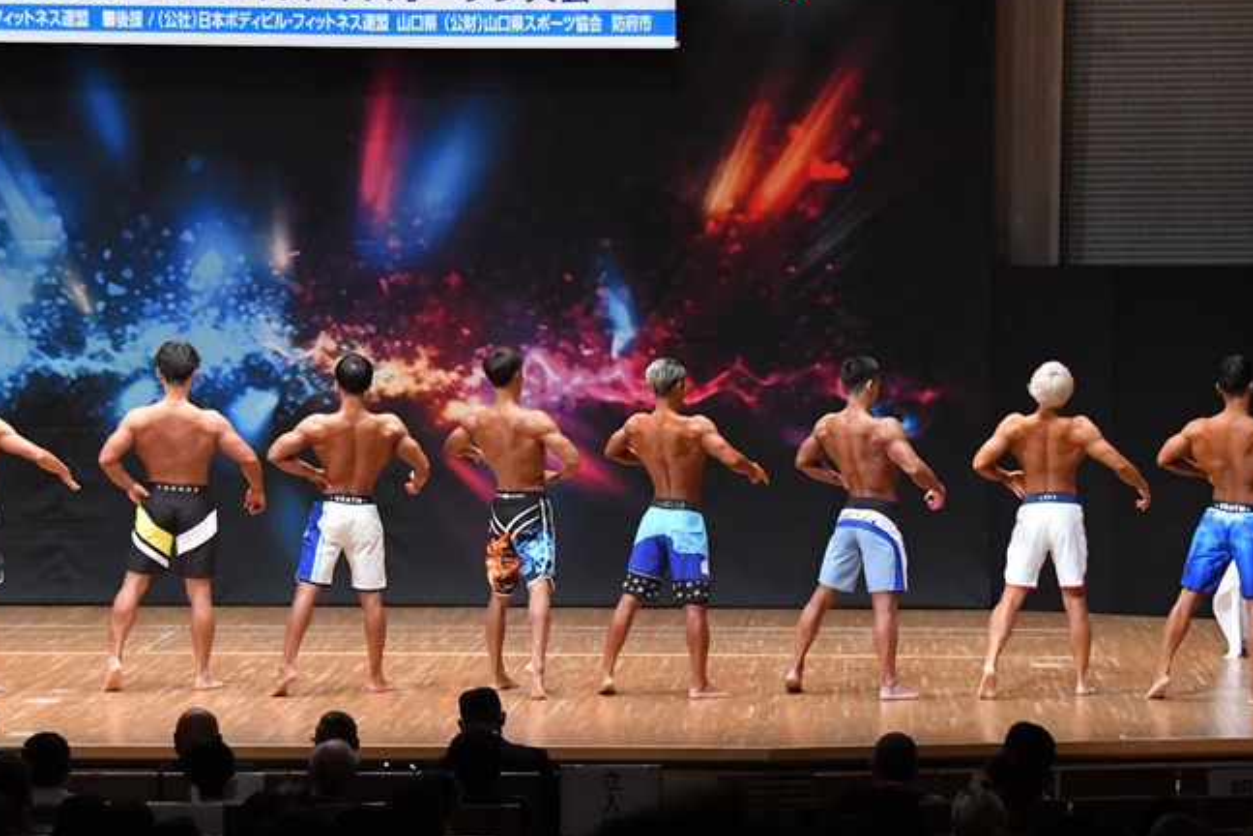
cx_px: 662
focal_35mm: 122
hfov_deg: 16.8
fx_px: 4246
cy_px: 474
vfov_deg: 11.2
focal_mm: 68
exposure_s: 1/400
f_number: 5.6
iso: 8000
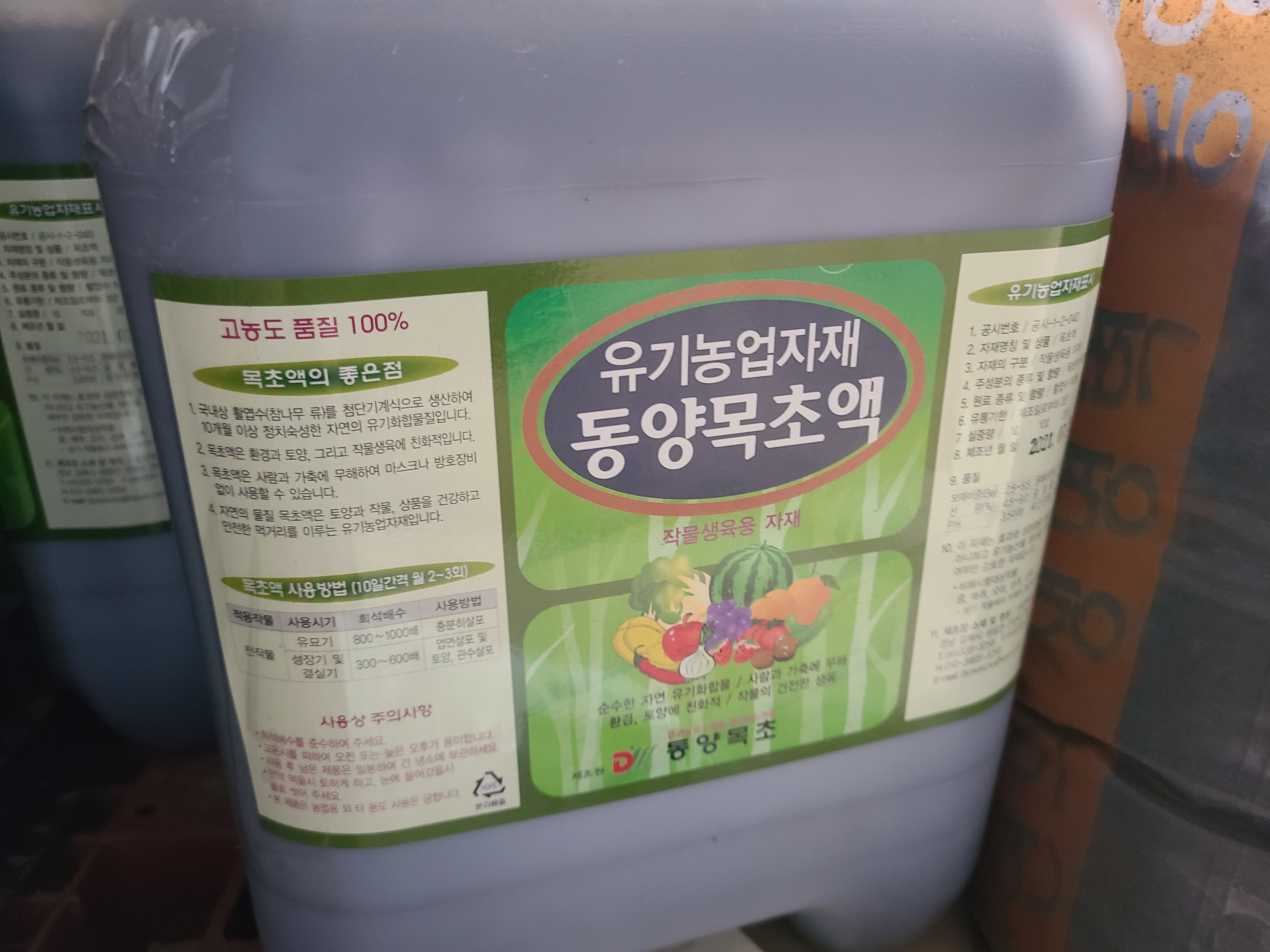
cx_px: 635
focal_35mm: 26
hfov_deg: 67.3
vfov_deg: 53.1
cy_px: 476
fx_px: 954
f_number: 1.8
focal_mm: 5.4
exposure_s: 1/29
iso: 640
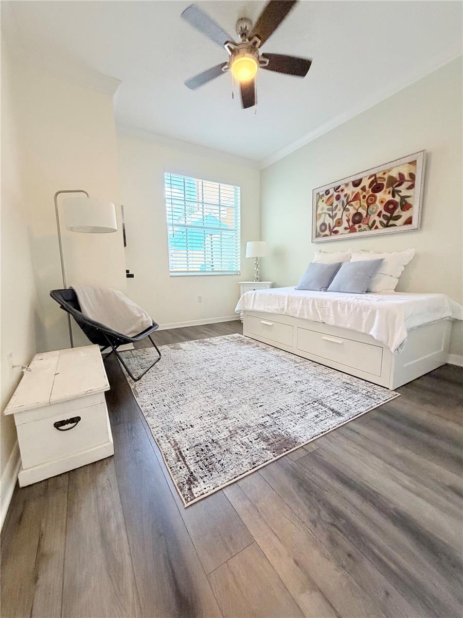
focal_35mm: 14
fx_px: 250
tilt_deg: -8.5
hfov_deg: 85.7
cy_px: 309
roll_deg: +0.2
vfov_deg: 102.1
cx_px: 232
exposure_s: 1/120
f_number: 2.2
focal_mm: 2.22
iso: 320
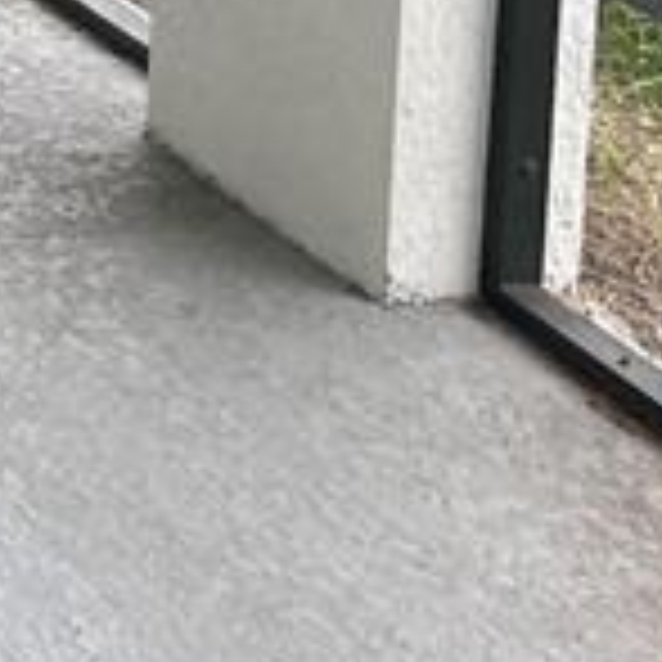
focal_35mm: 154
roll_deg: -1.6
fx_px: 3332
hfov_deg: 9.5
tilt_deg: -5.7
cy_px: -1009
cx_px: -1148
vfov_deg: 9.8
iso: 50
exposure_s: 1/121
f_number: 1.6
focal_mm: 5.1
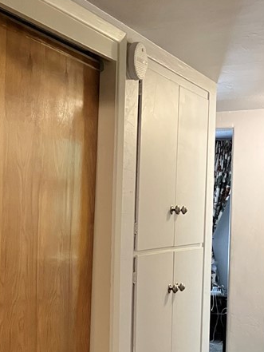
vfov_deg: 29.4
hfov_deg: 21.7
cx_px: -7
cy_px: 261
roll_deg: -1.2
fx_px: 661
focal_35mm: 65
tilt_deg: -3.1
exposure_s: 1/24
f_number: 1.8
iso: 640
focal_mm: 3.99
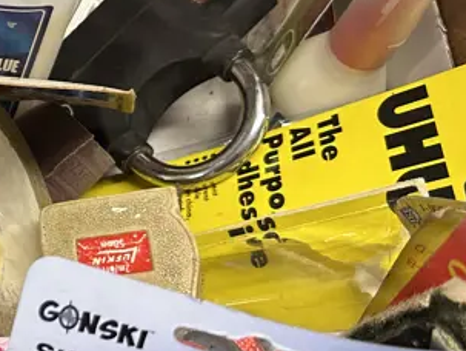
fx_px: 1092
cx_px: -205
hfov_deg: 20.9
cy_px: 169
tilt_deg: -64.5
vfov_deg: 18.2
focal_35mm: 81
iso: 200
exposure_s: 1/100
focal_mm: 6.86
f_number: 1.78
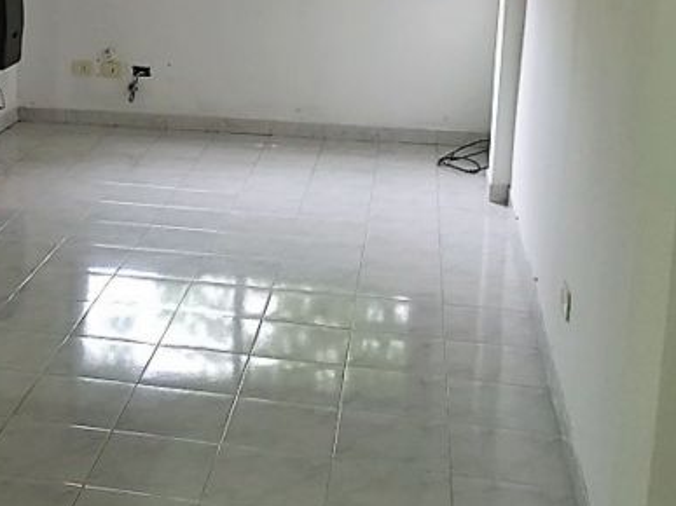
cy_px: 87
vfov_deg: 24.0
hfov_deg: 31.2
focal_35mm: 60
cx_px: 119
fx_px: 1171
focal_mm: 4.15
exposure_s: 1/33
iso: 200
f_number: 2.2
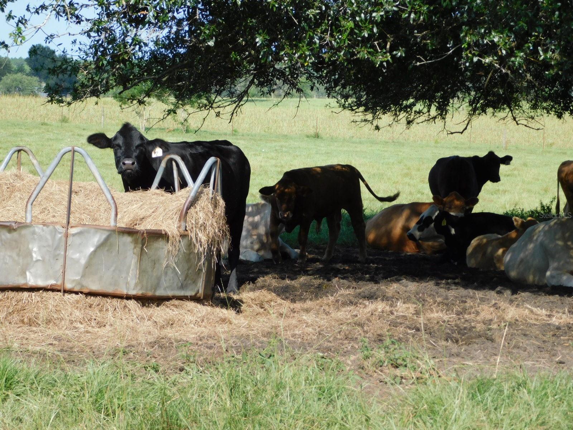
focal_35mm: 115
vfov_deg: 12.9
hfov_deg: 17.1
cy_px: 215
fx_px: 1904
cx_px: 286
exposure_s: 1/400
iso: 125
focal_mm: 20.3
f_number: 4.8
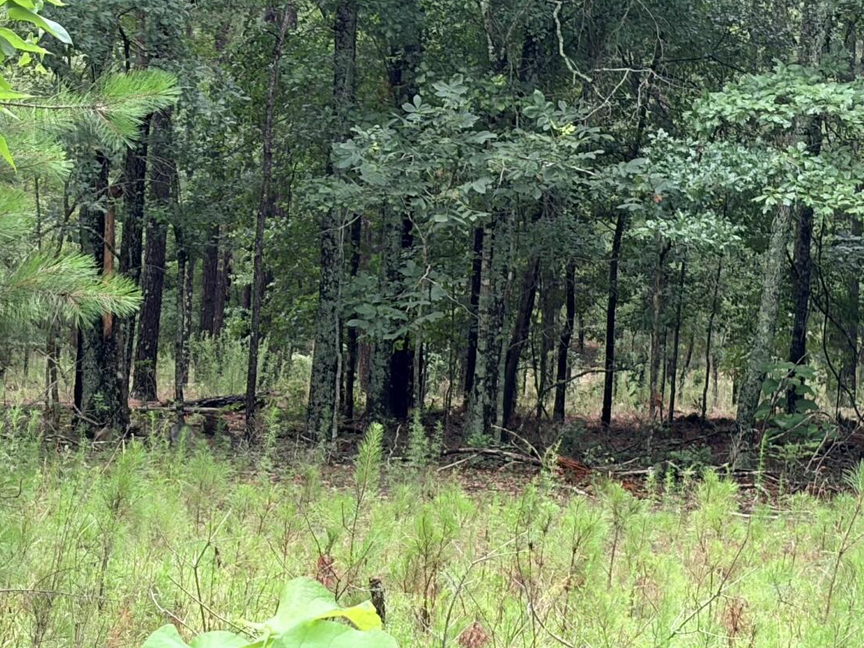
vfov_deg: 10.4
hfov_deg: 13.7
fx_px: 3569
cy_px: 339
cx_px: 82
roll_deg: -3.4
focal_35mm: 143
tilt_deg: -1.4
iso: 40
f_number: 1.6
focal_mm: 5.96
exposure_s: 1/424
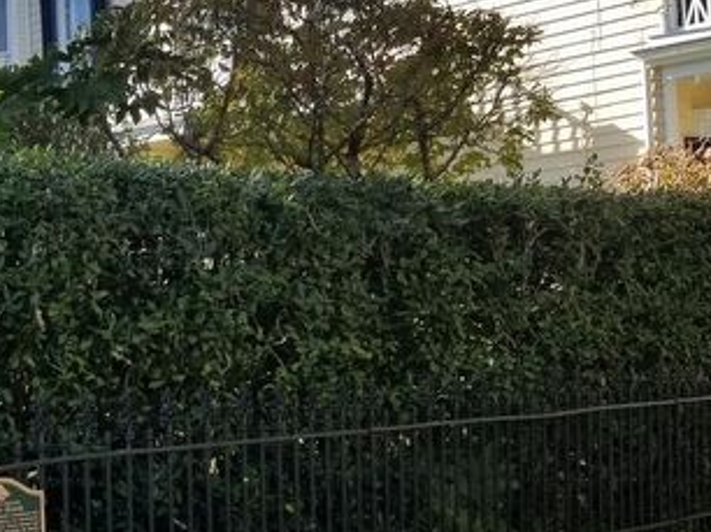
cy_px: 323
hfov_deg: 27.2
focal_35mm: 68
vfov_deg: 21.6
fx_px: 1396
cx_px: 23
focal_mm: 4.25
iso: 50
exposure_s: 1/1085
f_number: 1.7
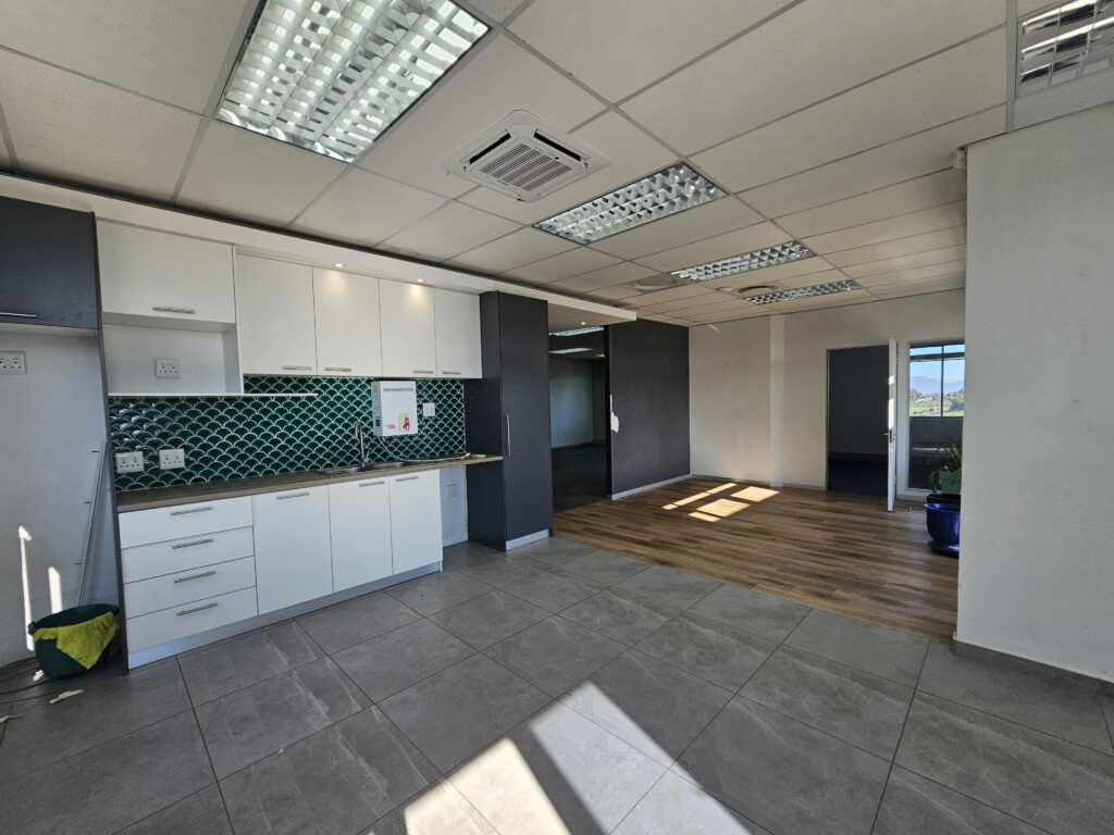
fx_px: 418
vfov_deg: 89.9
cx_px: 557
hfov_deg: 106.2
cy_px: 418
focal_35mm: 13
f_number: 2.2
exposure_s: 1/221
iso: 50
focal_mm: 2.2
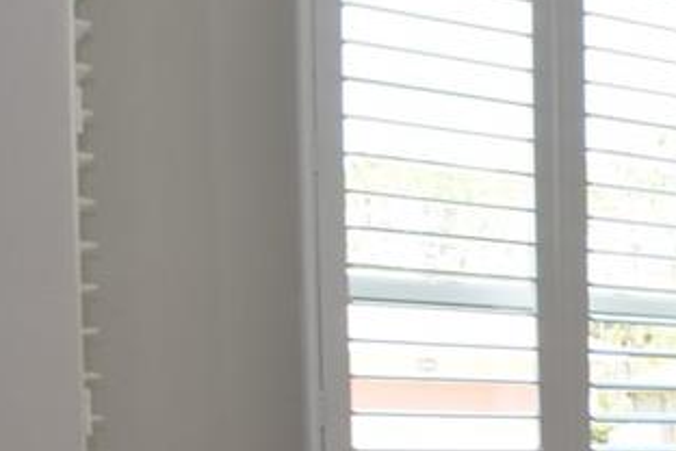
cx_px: 1549
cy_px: 575
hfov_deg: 15.8
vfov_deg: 16.8
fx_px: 1446
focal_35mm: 77
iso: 200
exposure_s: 1/60
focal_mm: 10
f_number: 4
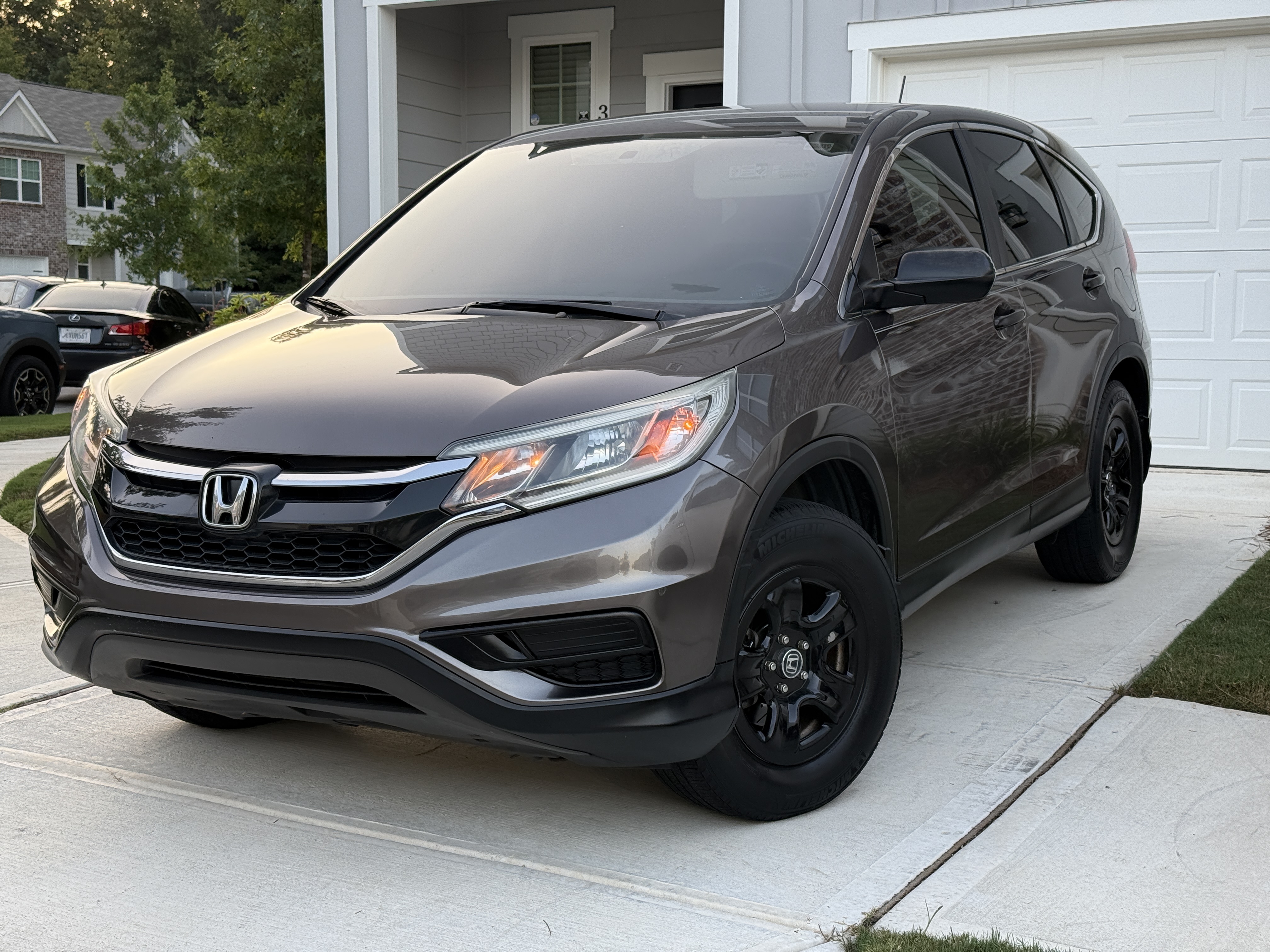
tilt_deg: -4.2
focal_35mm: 48
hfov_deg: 39.7
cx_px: 635
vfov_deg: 30.3
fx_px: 1761
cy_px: 476
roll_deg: -0.6
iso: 100
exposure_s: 1/242
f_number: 1.78
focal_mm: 6.76
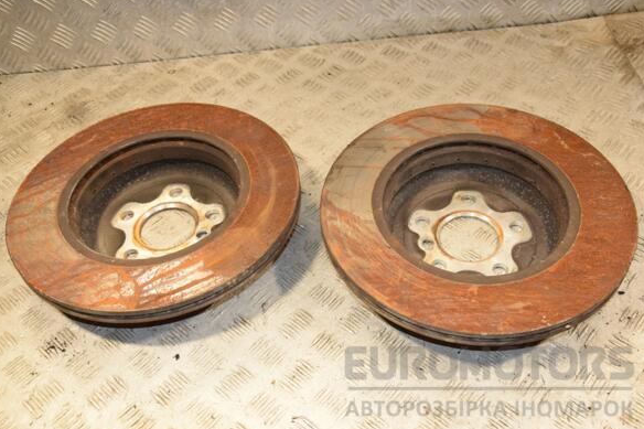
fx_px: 689
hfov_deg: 50.1
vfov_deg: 34.6
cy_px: 216
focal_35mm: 39
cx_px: 324
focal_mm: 25
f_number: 5.6
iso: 800
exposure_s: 1/200
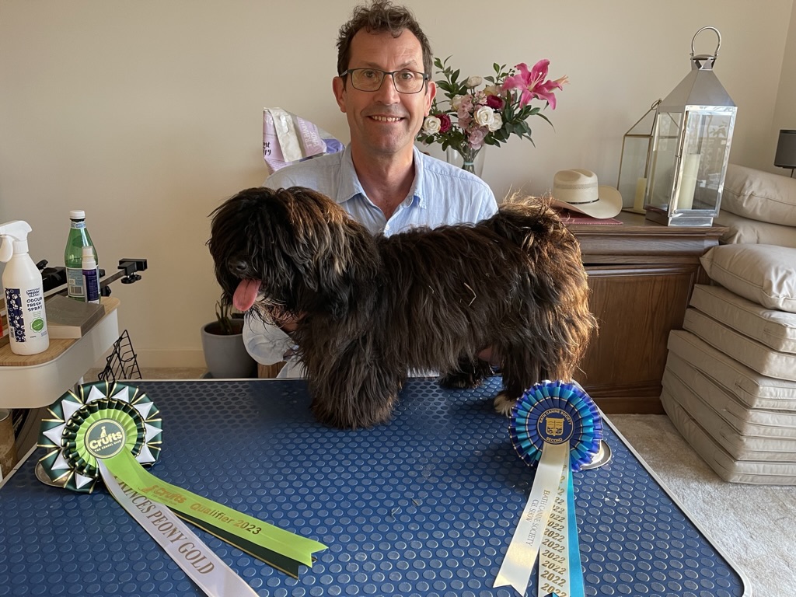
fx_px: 598
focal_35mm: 26
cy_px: 298
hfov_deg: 67.3
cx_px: 398
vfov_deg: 53.1
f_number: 1.6
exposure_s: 1/71
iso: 125
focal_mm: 5.1
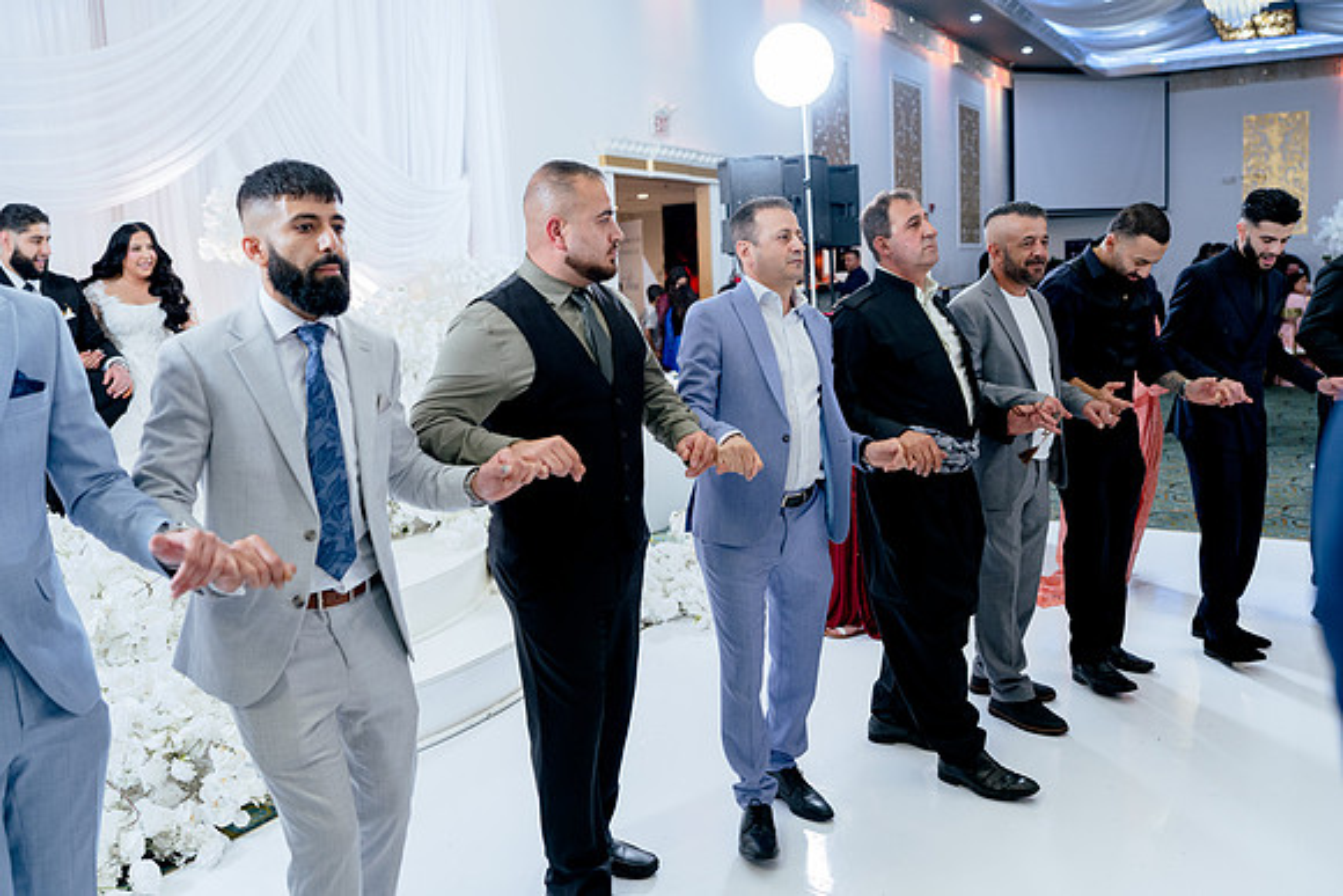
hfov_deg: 65.5
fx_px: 1045
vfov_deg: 46.4
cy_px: 448
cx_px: 672
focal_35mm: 28
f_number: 2.8
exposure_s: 1/160
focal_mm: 28
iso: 800
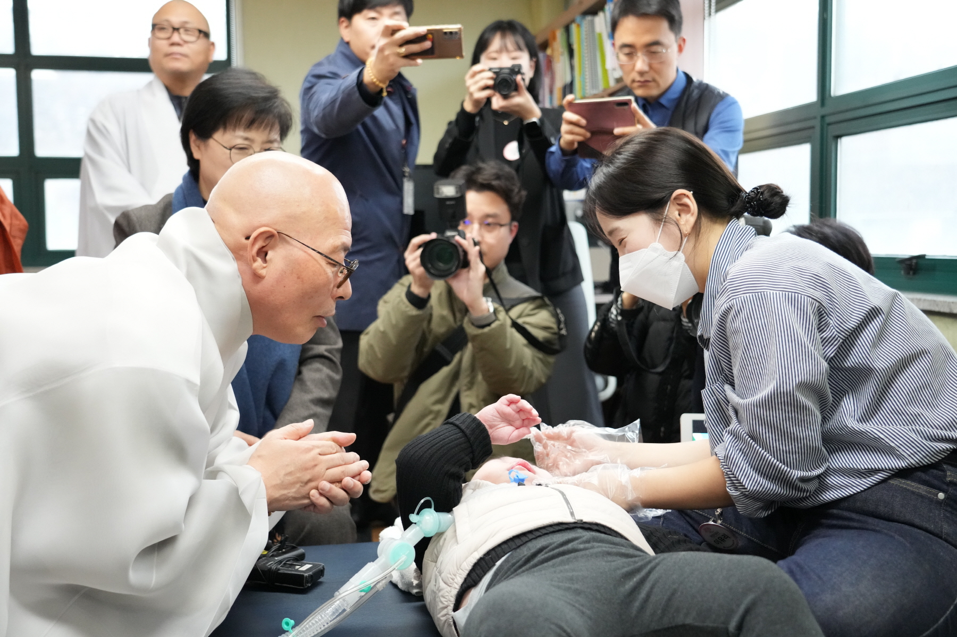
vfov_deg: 32.6
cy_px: 318
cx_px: 478
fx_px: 1090
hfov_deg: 47.4
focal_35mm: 41
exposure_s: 1/160
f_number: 4
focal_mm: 41
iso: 6400
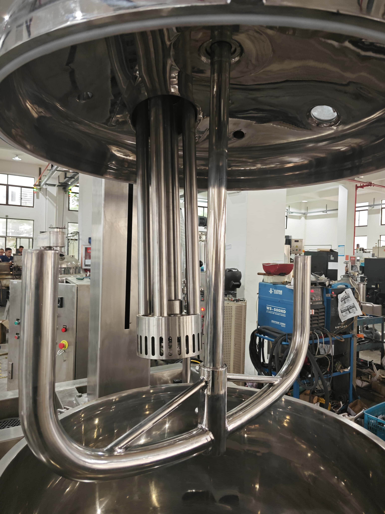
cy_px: 257
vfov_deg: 73.9
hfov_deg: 58.9
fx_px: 341
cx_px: 192
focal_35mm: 23
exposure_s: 1/33.3
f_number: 1.8
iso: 200
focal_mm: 5.43
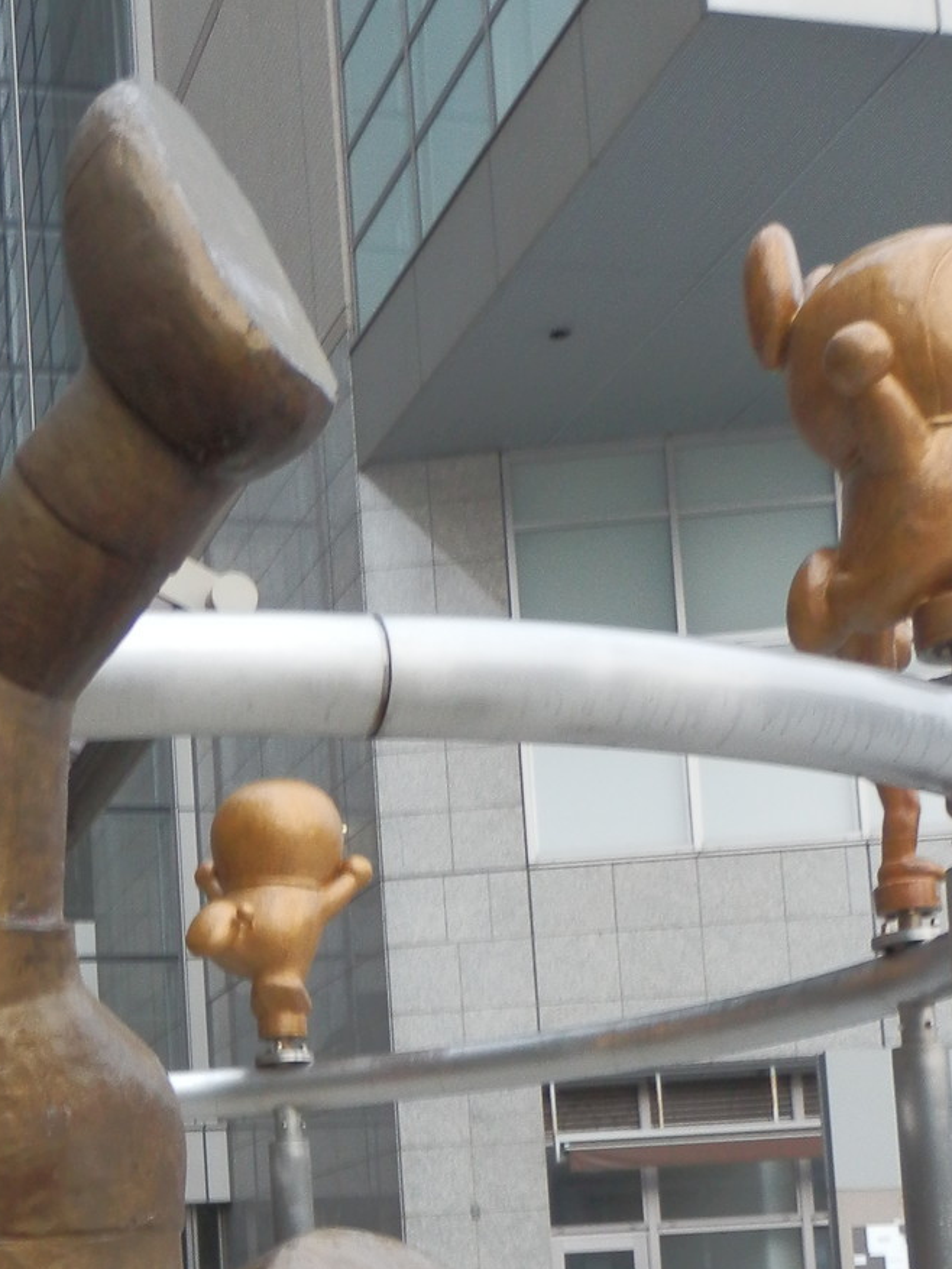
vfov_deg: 31.7
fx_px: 2090
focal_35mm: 57
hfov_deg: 25.1
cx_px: 140
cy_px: 1204
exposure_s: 1/30
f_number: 3
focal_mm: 4.5
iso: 160
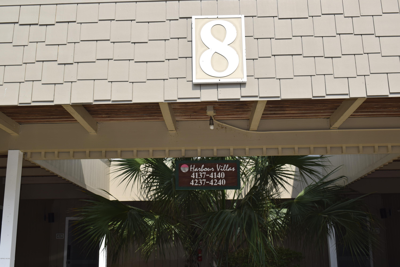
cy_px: 134
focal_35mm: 45
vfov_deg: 29.9
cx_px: 200
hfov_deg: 43.6
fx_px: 500
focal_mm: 30
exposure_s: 1/200
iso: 100
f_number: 8
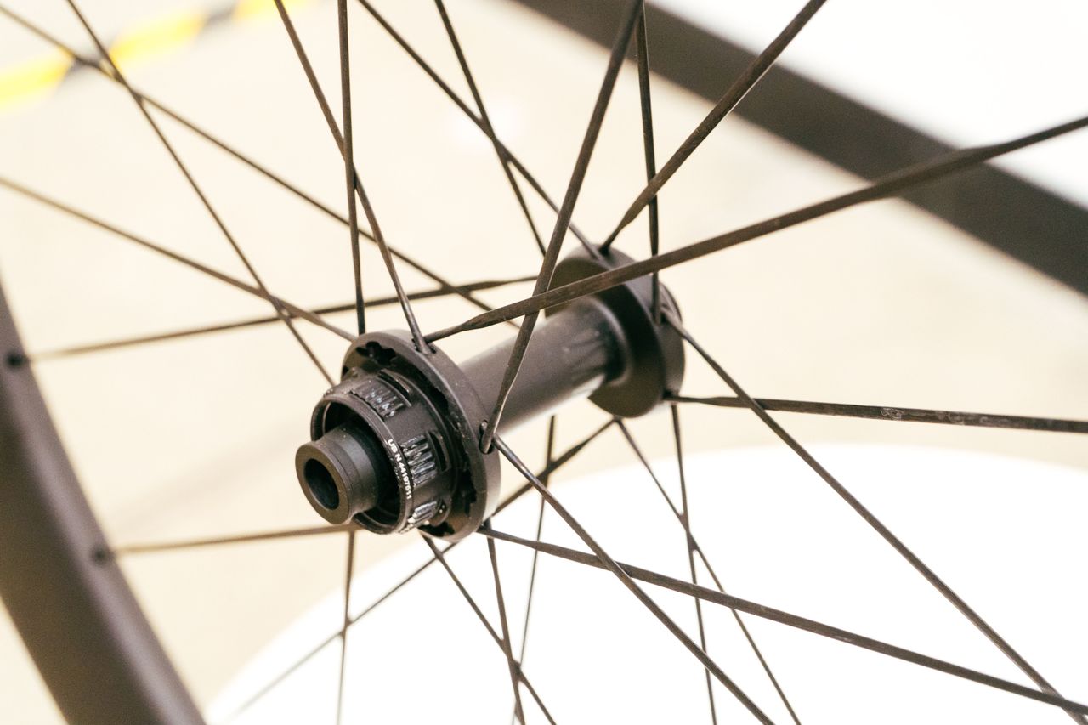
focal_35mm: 70
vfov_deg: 19.5
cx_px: 544
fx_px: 2115
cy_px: 362
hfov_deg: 28.8
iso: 6400
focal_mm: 70
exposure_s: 1/125
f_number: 8
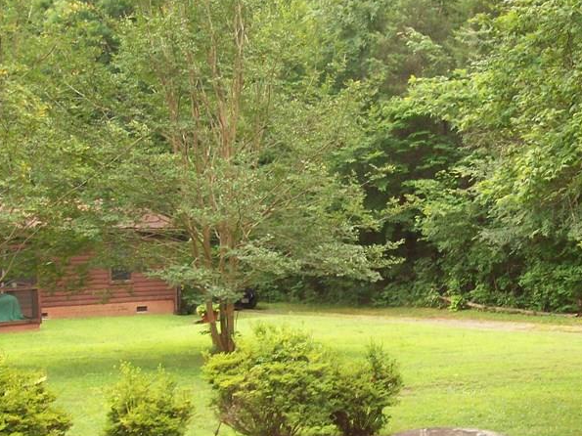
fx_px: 1042
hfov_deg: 30.2
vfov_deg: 23.4
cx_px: 494
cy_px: 320
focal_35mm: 62
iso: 200
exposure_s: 1/96.6
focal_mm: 6
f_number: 2.7
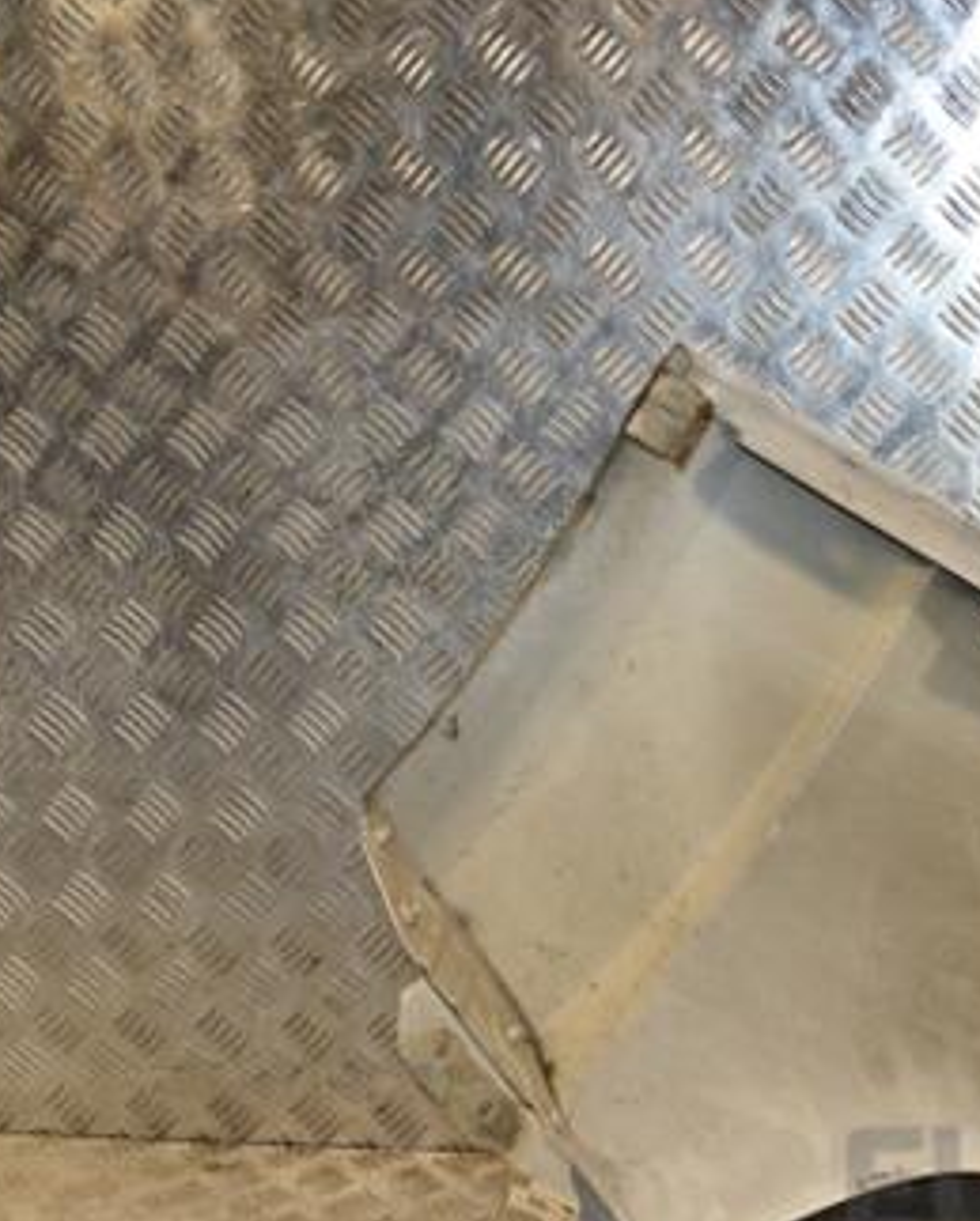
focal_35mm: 55
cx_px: 776
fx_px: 1987
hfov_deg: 27.2
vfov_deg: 34.2
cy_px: 680
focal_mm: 21
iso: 800
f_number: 7.1
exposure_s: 1/200
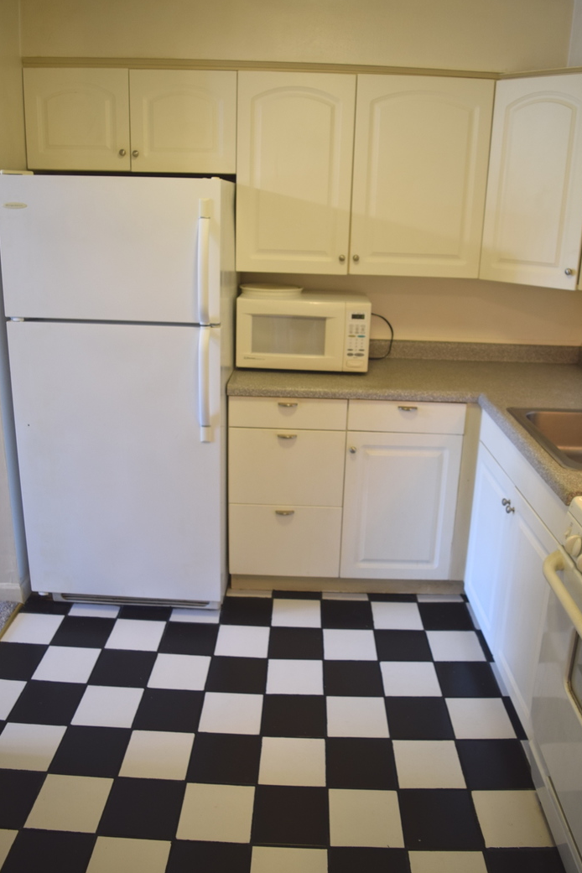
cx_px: 299
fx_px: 679
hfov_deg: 46.4
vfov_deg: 65.5
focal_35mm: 28
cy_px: 423
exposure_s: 1/25
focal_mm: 18
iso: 400
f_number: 3.5
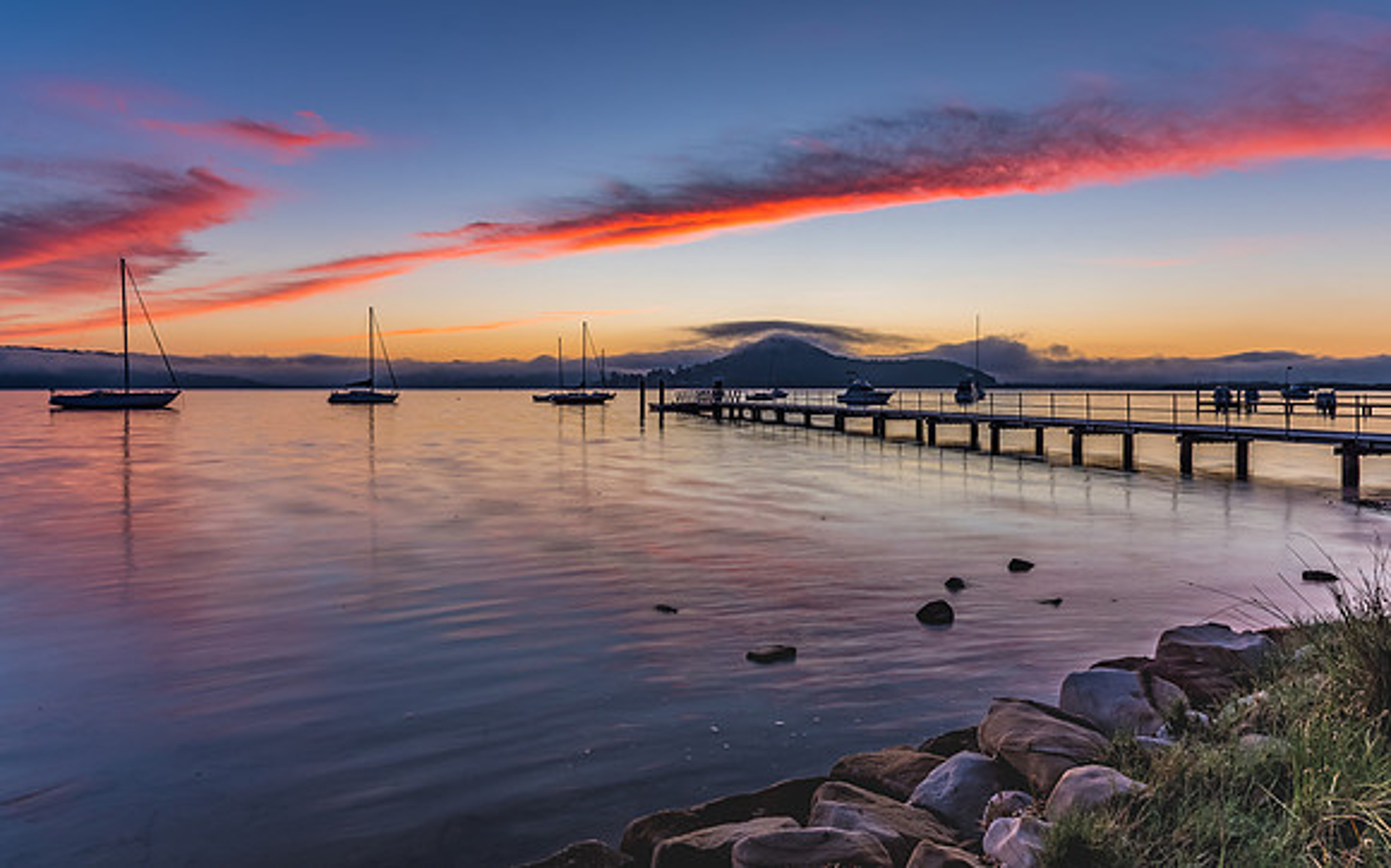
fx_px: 971
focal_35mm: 26
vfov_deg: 48.1
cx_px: 719
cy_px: 390
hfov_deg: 71.2
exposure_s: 2
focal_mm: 16
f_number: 9
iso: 50
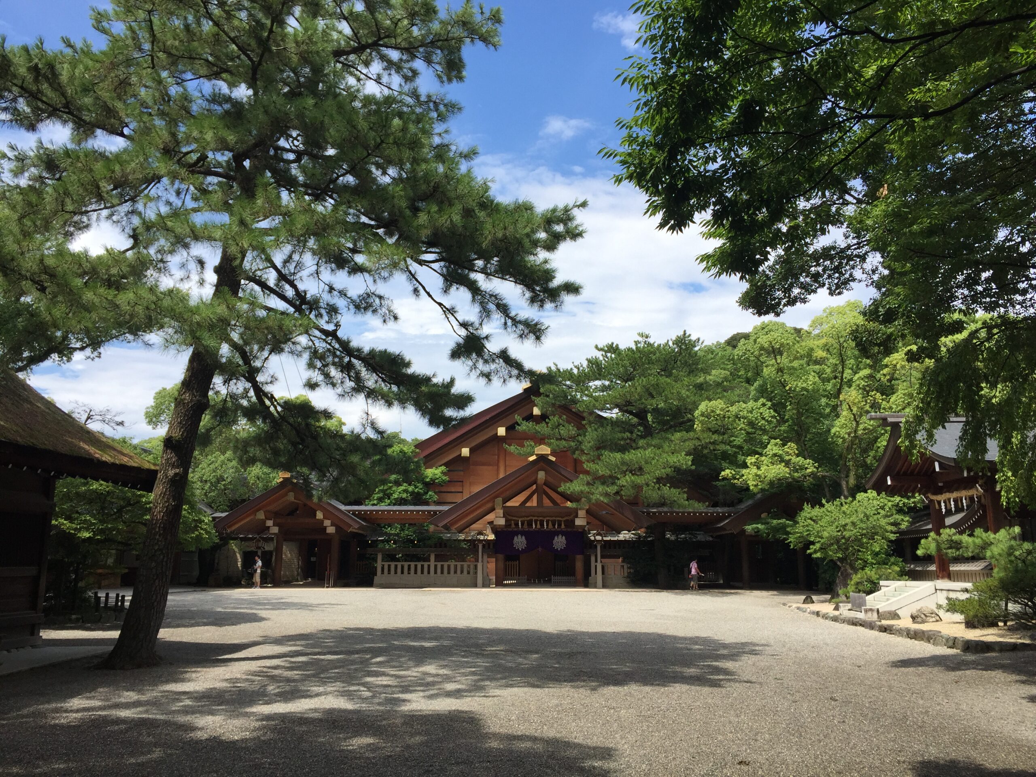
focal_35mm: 29
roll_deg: -1.2
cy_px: 388
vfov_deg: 48.2
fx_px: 868
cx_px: 518
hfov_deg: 61.7
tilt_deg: +10.9
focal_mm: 4.15
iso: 32
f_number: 2.2
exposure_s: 1/1364
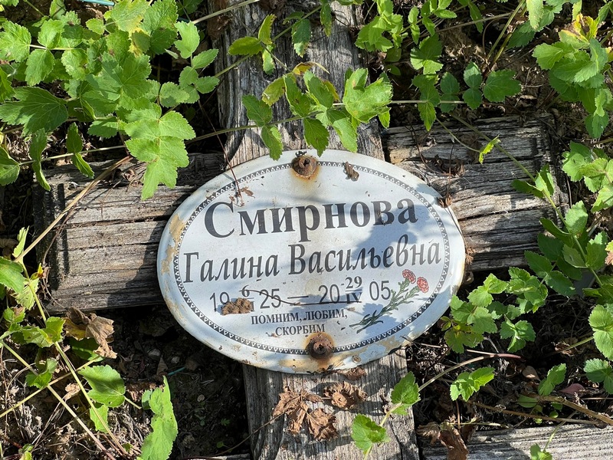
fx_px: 1364
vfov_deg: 19.1
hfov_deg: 25.3
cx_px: 306
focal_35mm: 77
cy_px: 230
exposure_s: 1/358
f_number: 2.8
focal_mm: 9
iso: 32
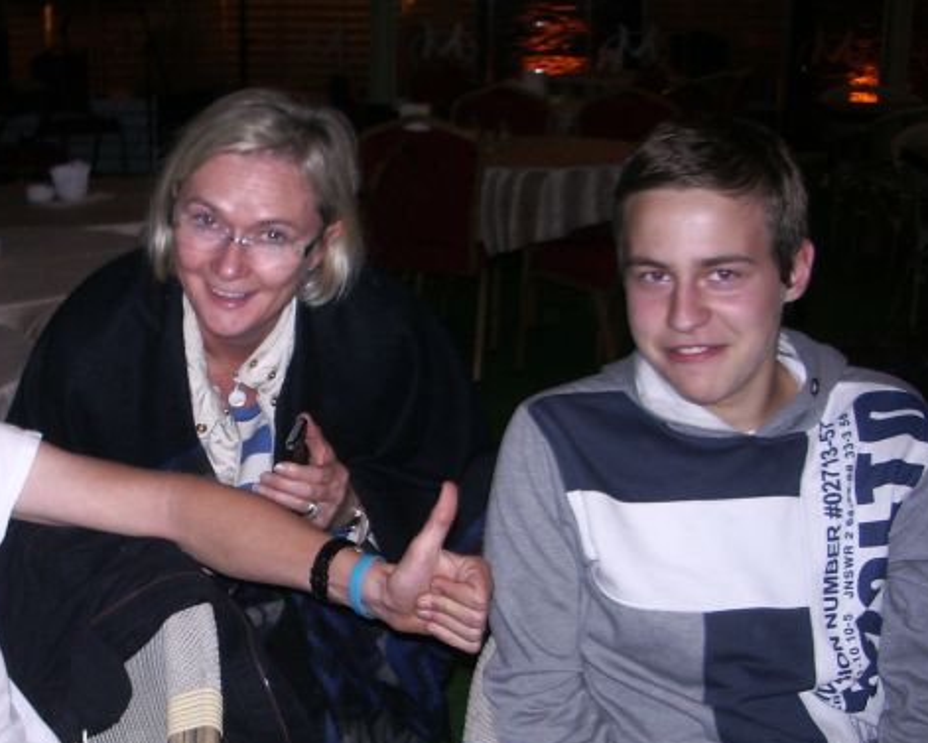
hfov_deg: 32.3
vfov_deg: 26.1
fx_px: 1593
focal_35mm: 58
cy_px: 512
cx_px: 323
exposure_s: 1/40
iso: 100
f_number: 2.6
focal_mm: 5.8
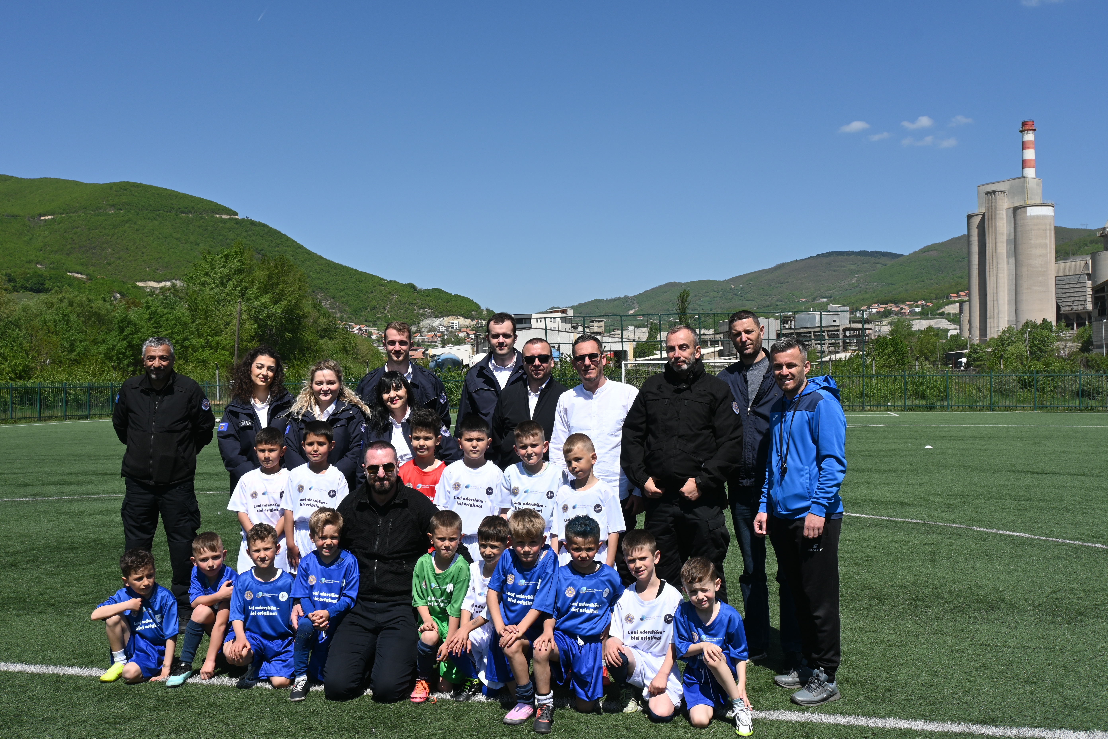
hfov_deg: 55.1
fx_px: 1062
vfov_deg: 38.4
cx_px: 554
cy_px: 370
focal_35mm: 34
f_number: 8
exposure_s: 1/400
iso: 100
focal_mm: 23
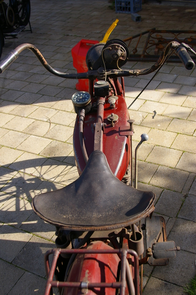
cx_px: 98
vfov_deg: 46.4
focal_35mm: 42
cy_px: 148
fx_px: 344
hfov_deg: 31.8
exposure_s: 1/250
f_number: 6.7
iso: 200
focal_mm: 28
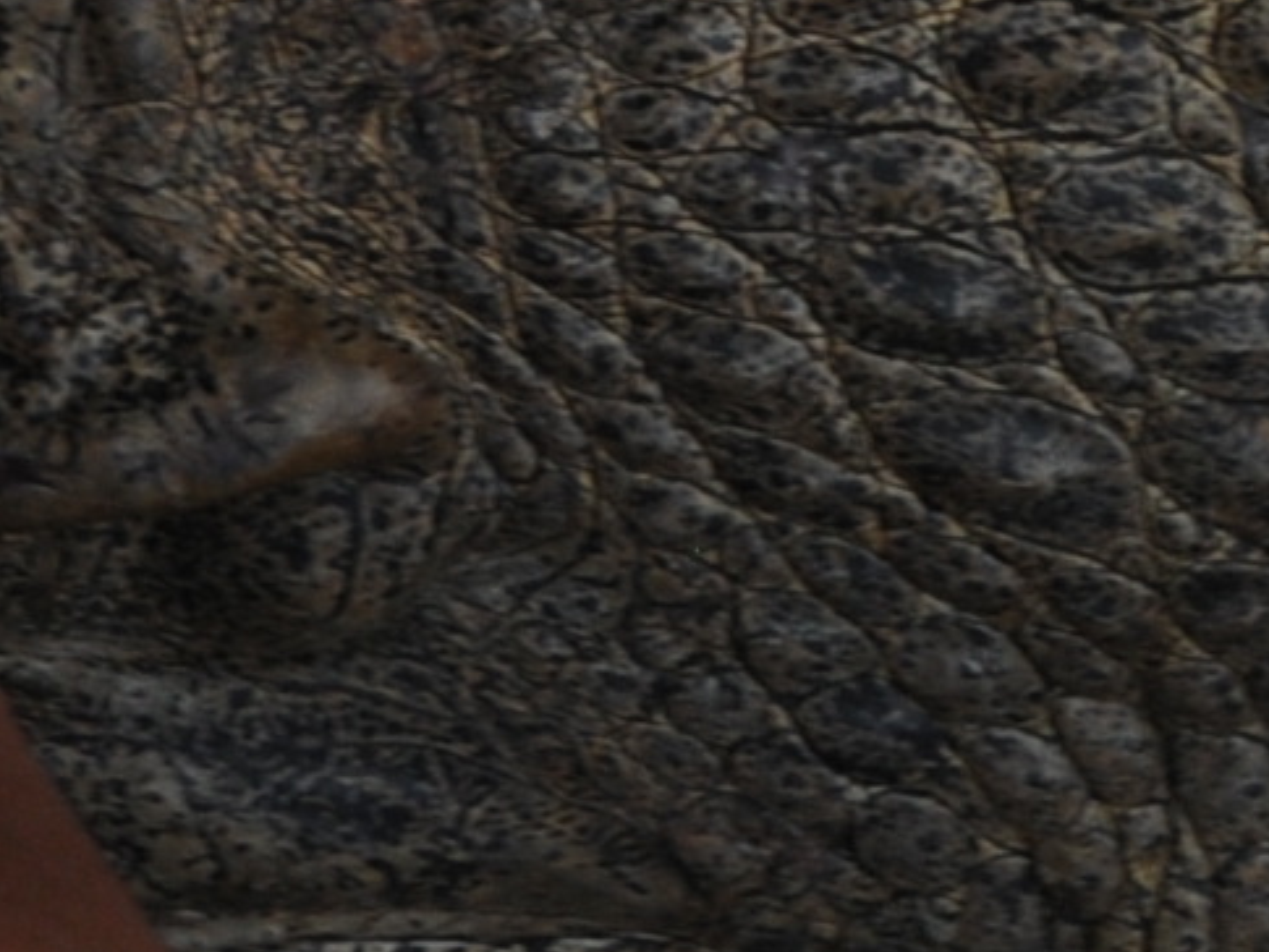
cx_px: 1274
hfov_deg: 11.4
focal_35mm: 172
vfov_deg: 8.6
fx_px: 6307
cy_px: 139
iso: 320
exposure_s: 1/160
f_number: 5.6
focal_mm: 18
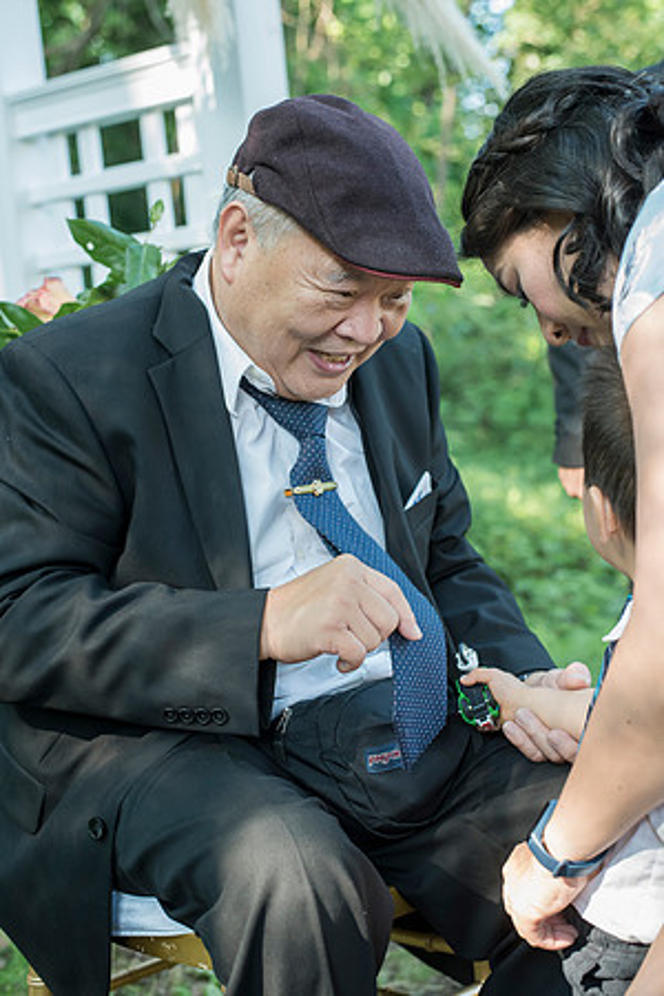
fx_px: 1383
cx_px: 332
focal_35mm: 50
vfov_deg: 39.6
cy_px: 498
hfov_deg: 27.0
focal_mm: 50
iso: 1000
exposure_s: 1/200
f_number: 4
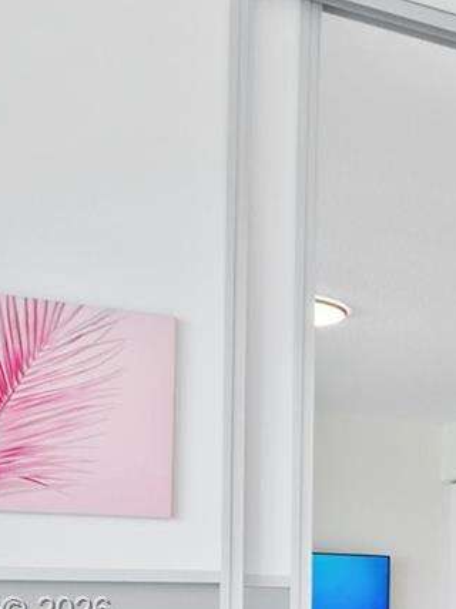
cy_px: 612
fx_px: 949
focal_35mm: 54
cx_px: 807
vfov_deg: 32.6
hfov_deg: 20.1
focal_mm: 10
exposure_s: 1/15
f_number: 8
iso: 250
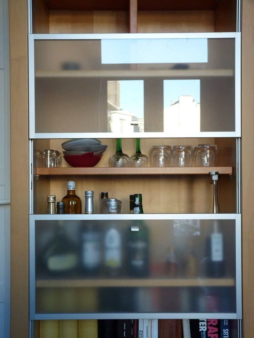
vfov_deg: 42.1
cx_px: 127
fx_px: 440
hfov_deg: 32.2
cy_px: 169
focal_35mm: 45
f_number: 3.2
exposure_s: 1/30
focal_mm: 8
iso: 200
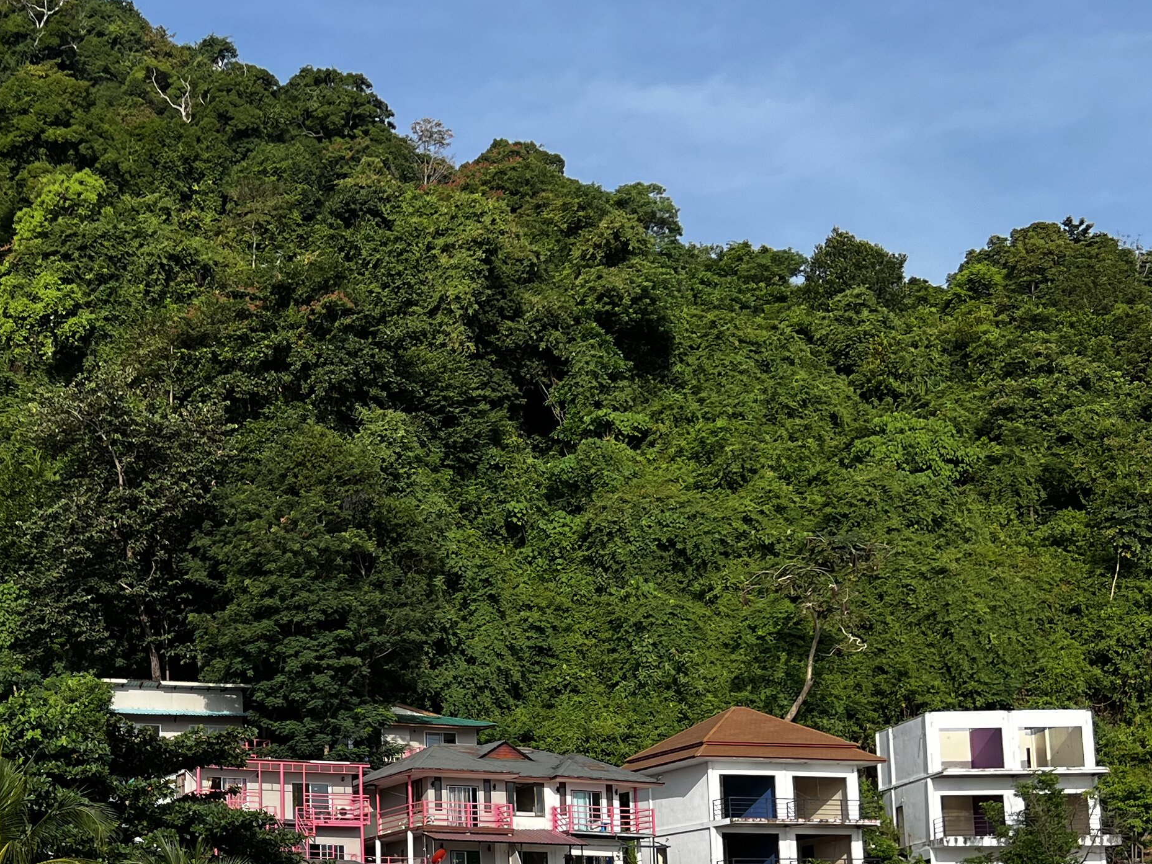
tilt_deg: +7.9
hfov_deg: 33.0
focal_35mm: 56
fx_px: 1864
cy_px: 790
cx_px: 175
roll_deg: +1.1
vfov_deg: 25.2
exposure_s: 1/3831
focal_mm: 5.7
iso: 50
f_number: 1.5
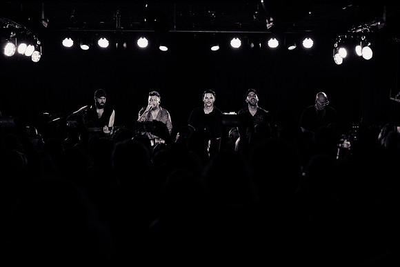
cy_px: 129
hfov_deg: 21.8
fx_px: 1040
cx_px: 221
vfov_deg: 14.6
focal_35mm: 94
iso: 1000
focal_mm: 82
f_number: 3.5
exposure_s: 1/500
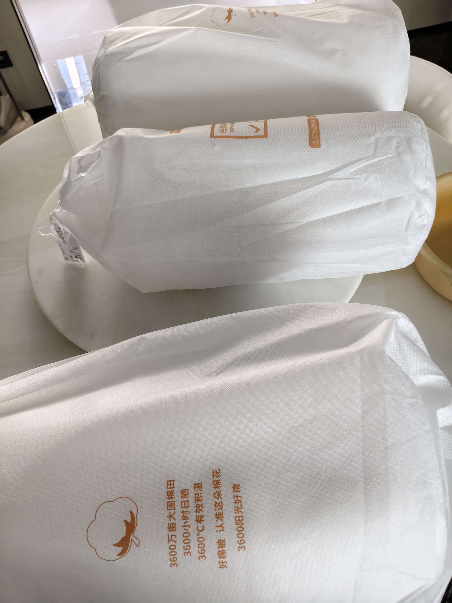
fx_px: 400
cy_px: 302
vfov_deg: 73.9
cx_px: 226
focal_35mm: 23
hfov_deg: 58.9
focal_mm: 5.56
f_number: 1.88
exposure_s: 1/50
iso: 1303
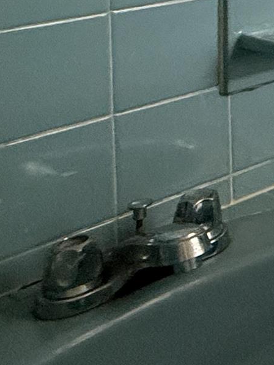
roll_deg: -1.5
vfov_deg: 23.4
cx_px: 810
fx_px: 760
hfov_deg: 11.6
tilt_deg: -2.8
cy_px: -130
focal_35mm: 72
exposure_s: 1/60
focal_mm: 2.22
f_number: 2.2
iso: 500
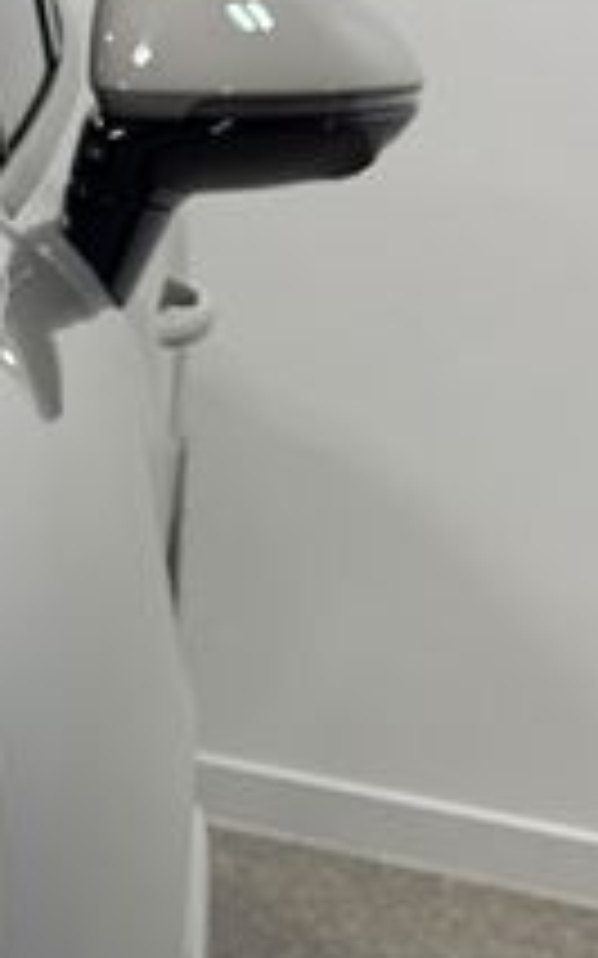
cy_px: 796
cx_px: -656
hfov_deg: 8.1
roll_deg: -2.3
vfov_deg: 13.6
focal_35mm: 153
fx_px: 3992
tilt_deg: -13.4
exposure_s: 1/364
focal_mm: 6.76
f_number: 1.78
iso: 80
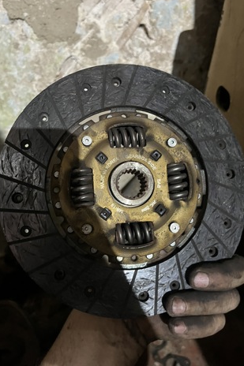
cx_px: 122
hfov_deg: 46.4
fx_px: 285
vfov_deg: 65.5
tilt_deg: -40.2
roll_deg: -2.5
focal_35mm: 28
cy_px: 183
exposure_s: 1/25
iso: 500
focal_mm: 5.1
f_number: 1.6
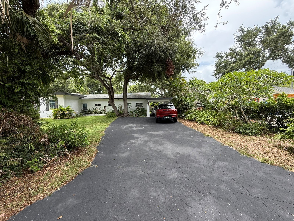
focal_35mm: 14
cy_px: 110
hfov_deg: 102.1
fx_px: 119
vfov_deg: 85.7
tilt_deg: -1.4
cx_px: 147
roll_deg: -0.2
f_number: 2.2
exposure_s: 1/400
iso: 64
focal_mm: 2.22
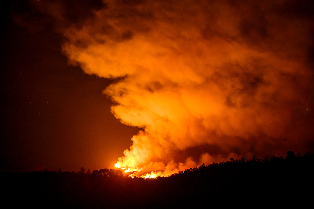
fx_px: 292
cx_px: 157
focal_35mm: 34
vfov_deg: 39.4
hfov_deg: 56.5
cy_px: 104
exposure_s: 1/1.43
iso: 3200
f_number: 4
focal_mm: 33.5
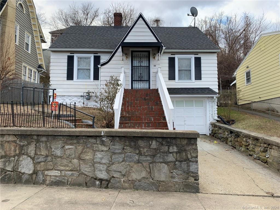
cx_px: 140
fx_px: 210
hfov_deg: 67.3
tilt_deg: +6.0
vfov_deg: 53.1
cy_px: 105
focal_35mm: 26
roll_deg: -0.7
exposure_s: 1/322
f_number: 1.8
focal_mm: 4.25
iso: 25
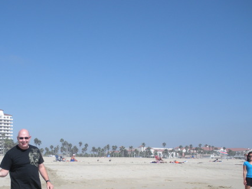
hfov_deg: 35.3
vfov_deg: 26.7
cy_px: 137
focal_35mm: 54
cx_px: 93
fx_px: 393
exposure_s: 1/860
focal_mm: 6.3
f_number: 3.5
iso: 64
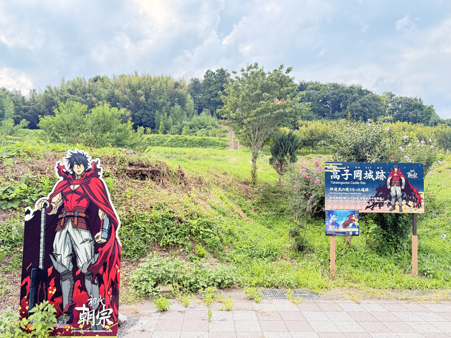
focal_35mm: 24
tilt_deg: +2.7
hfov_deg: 71.6
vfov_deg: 56.8
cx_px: 226
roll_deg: -0.9
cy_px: 169
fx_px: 313
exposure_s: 1/607
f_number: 1.78
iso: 100
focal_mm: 6.76
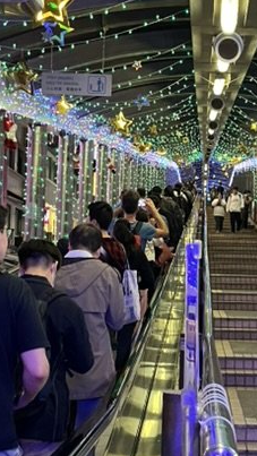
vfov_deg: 29.3
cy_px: 234
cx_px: 206
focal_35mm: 72
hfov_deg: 16.7
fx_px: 871
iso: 400
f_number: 1.6
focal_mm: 5.1
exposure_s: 1/50
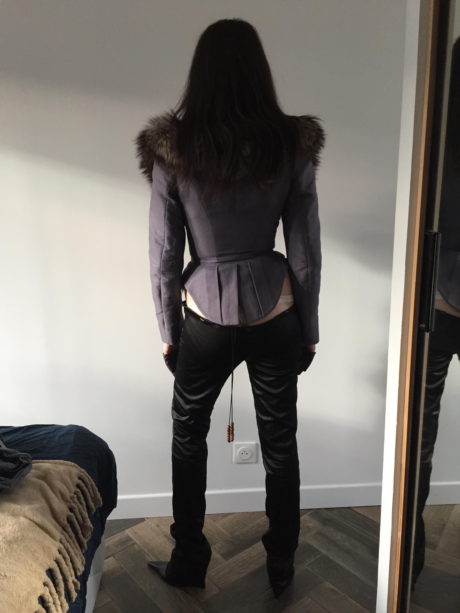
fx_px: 514
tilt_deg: -13.3
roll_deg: +1.6
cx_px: 230
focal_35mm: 29
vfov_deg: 61.7
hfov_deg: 48.2
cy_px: 306
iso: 80
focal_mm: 4.15
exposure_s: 1/33
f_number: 2.2
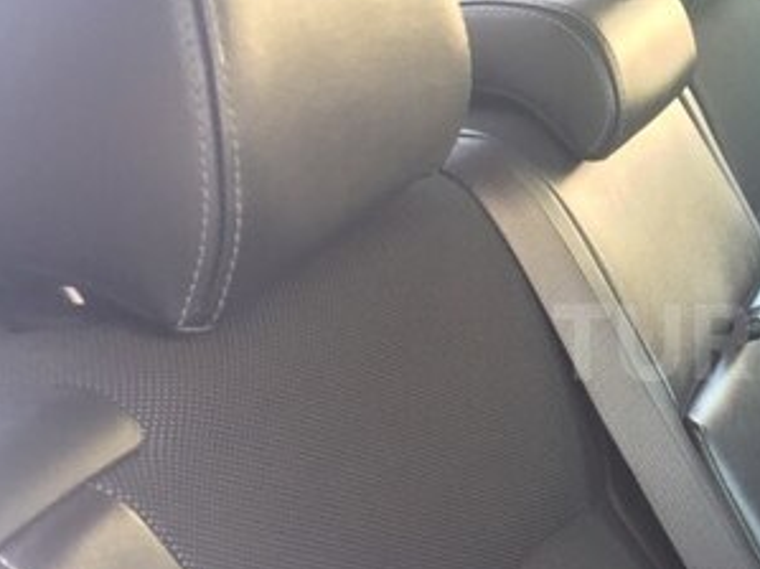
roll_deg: +1.9
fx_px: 1405
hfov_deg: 27.9
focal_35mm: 64
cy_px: 342
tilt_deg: -22.3
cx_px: 813
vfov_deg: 22.9
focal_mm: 4.15
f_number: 2.2
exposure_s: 1/33
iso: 100
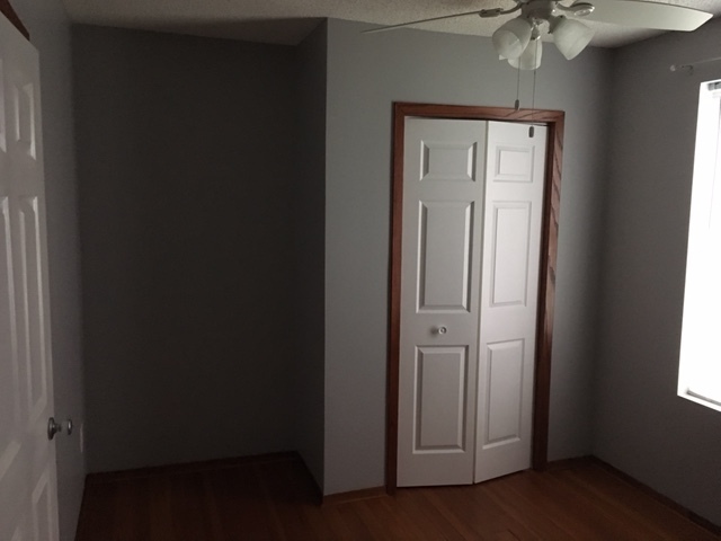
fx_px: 604
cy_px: 270
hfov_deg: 61.7
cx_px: 360
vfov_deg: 48.2
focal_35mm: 29
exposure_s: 1/15
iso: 320
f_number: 2.2
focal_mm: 4.15
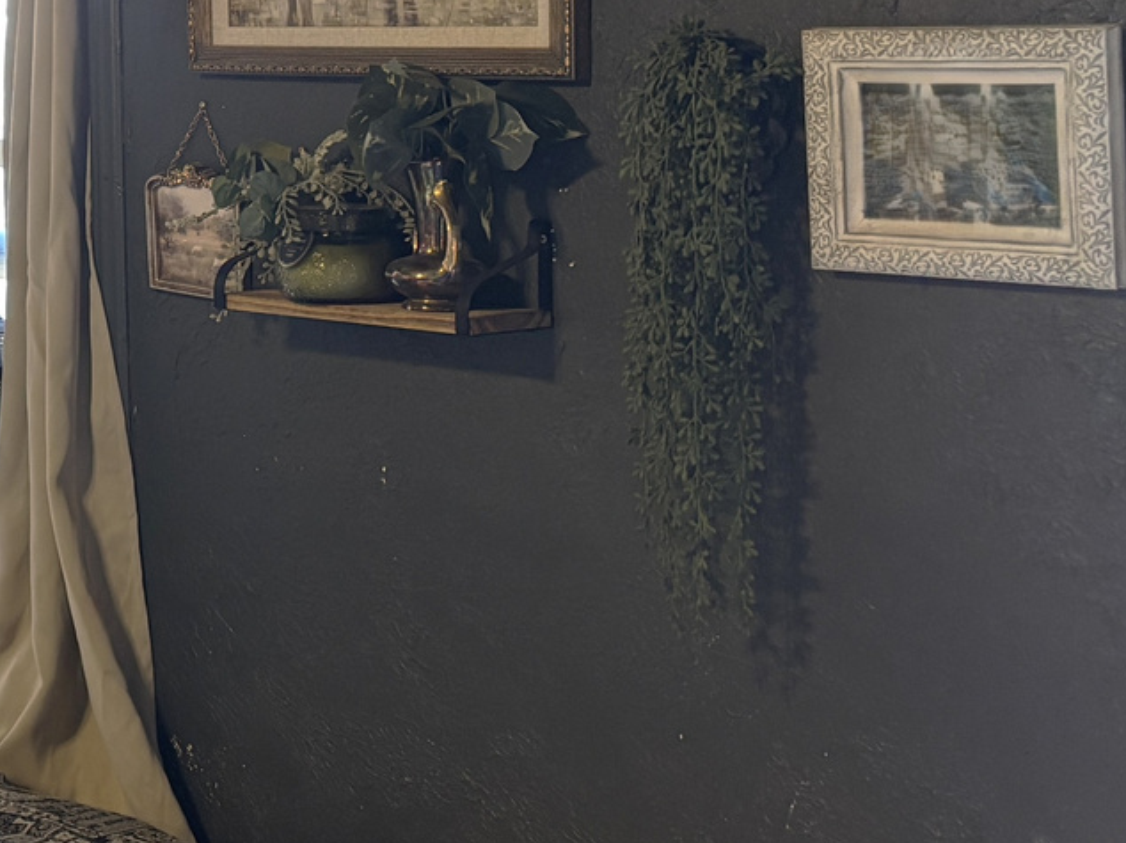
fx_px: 2731
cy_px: 114
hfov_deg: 20.8
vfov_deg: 17.3
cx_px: -412
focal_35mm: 84
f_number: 1.6
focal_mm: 5.96
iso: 200
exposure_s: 1/60
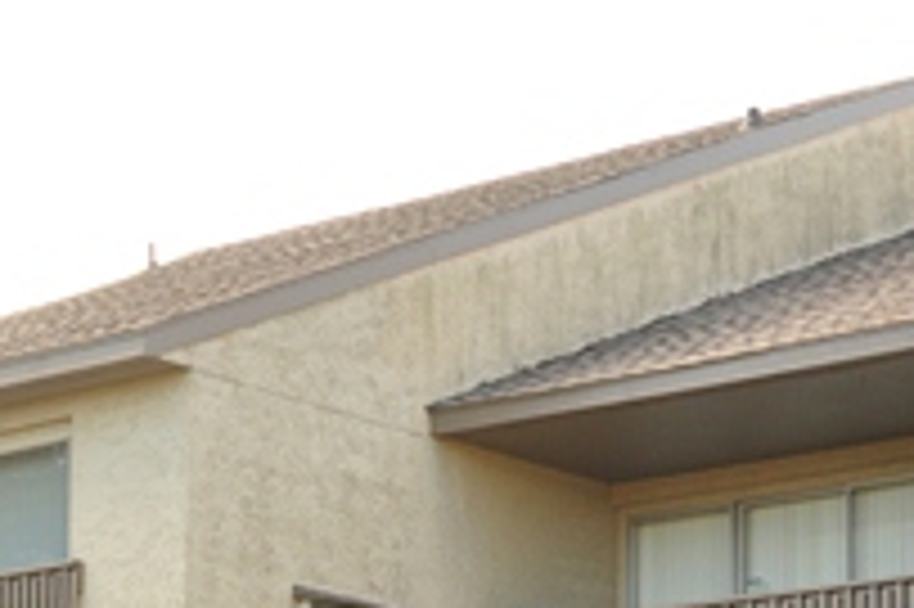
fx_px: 3718
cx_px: 158
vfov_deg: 9.1
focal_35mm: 147
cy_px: 903
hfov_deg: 13.9
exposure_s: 1/250
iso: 320
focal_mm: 31
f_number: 7.1
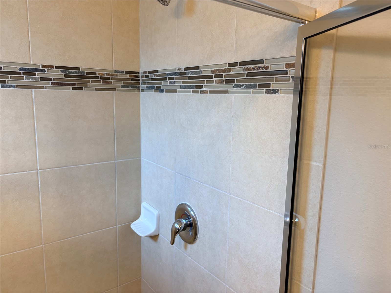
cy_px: 146
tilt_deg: -8.3
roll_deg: -1.4
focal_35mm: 26
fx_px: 294
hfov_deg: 67.3
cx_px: 196
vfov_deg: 53.1
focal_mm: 5.96
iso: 80
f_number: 1.6
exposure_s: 1/120
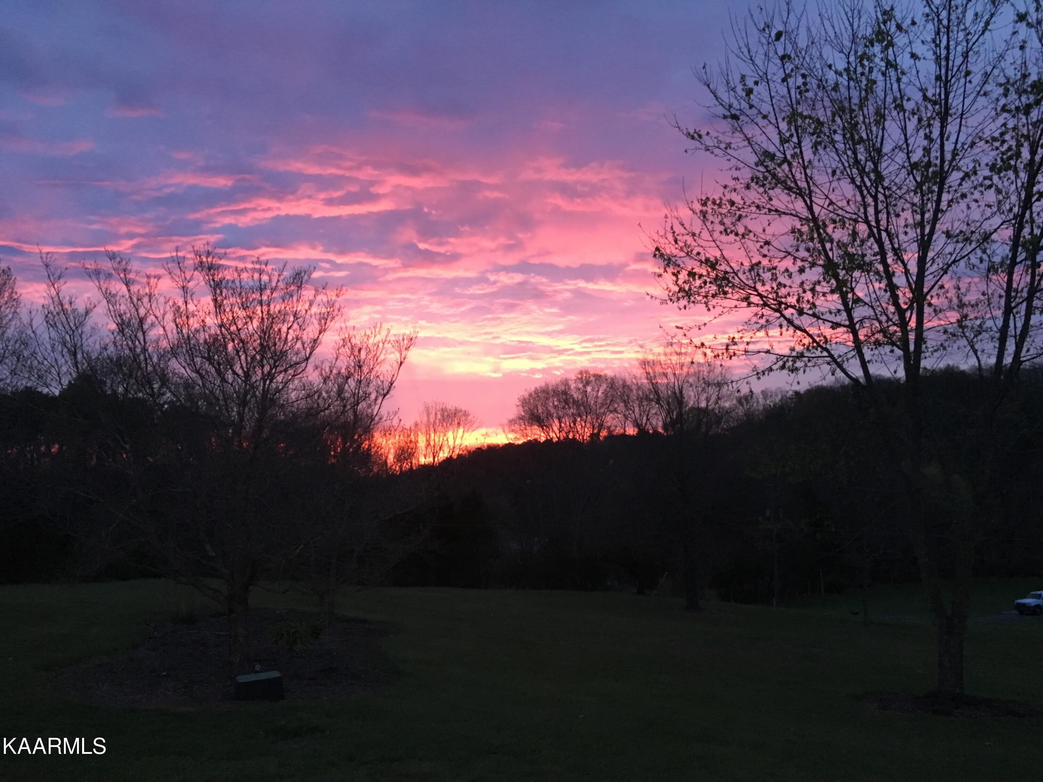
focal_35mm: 29
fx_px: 874
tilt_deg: +7.0
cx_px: 522
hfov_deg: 61.7
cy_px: 391
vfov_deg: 48.2
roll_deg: +1.4
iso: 200
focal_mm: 4.15
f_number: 2.2
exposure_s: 1/17
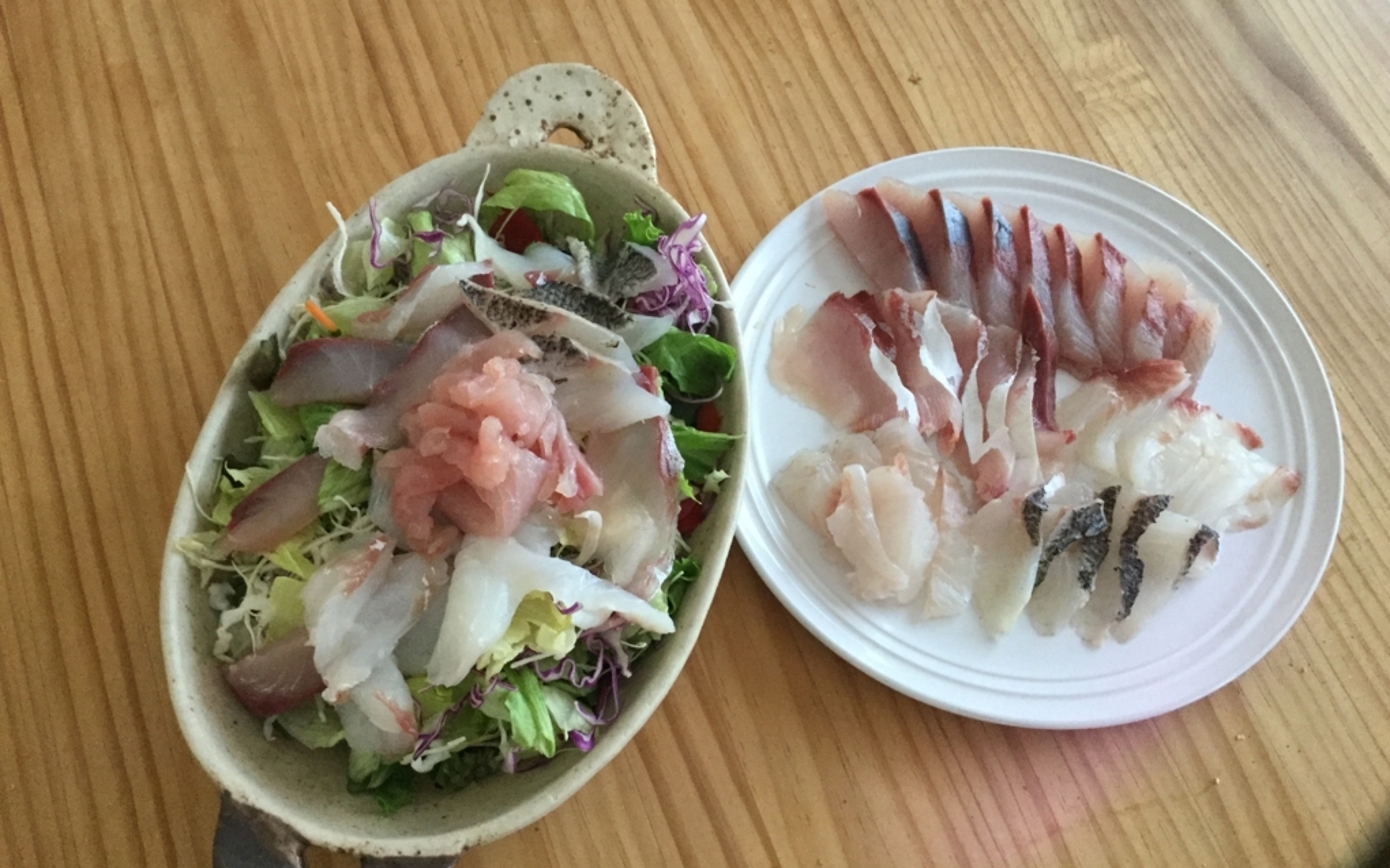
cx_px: 696
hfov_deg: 58.2
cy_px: 474
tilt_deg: -67.7
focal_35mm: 33
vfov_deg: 38.3
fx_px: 1250
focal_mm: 3.3
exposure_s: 1/30
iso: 160
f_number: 2.4
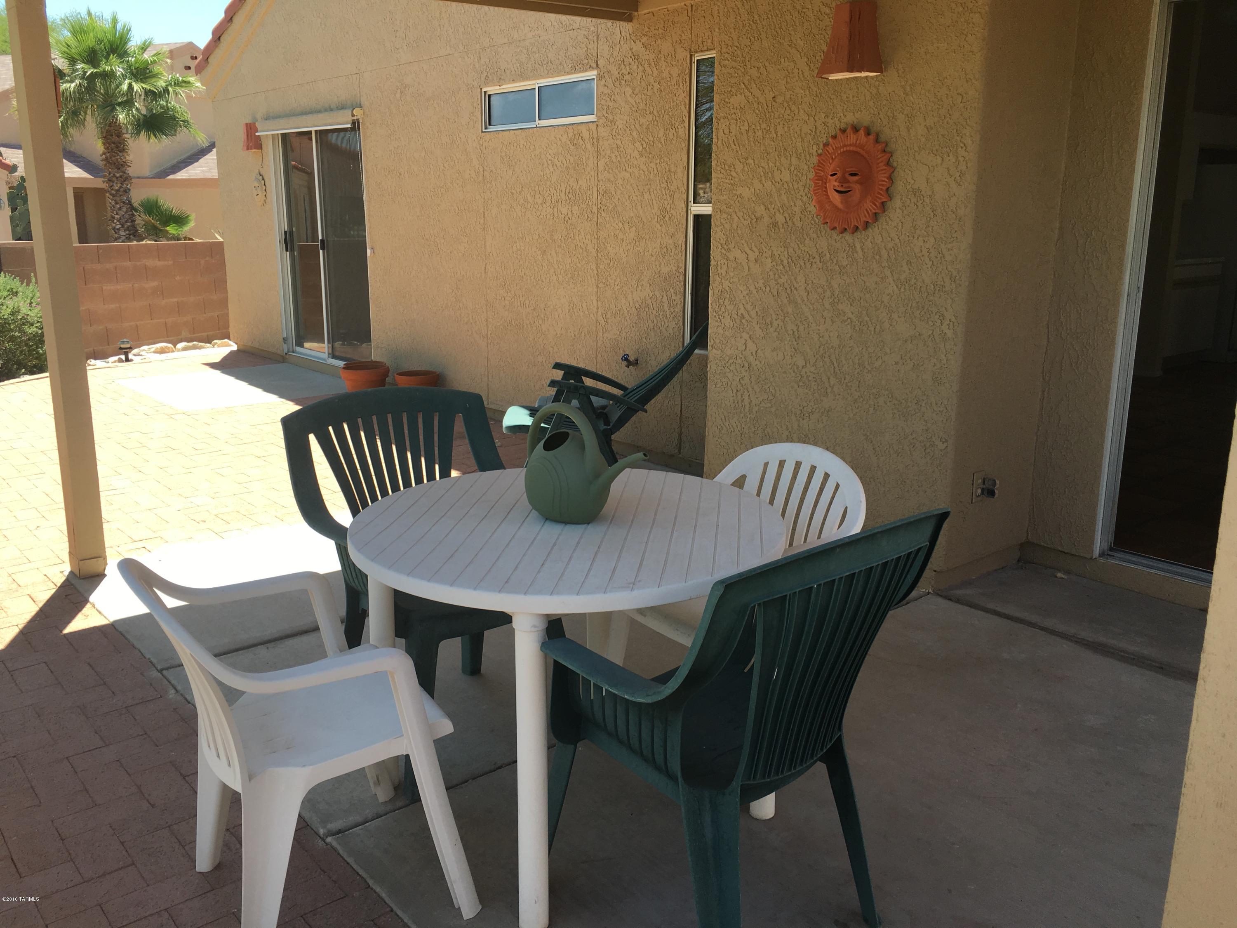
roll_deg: -0.3
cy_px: 464
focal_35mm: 29
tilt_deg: -13.6
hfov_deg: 61.7
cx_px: 618
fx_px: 1036
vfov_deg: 48.2
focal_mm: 4.15
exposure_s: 1/516
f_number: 2.2
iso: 25
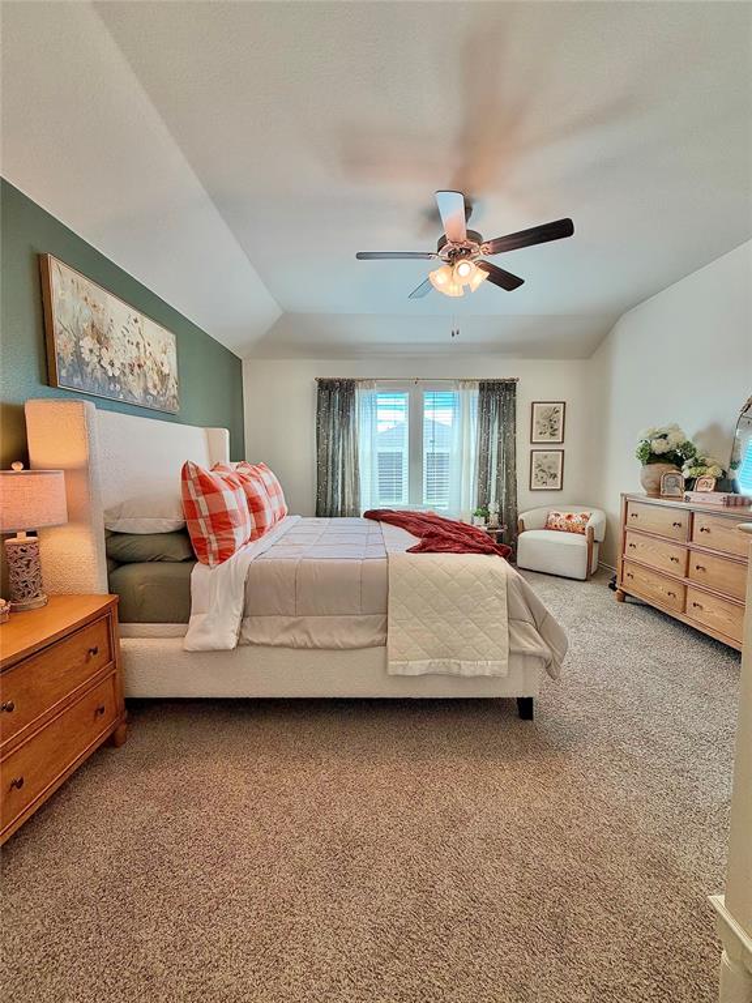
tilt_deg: -4.7
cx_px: 376
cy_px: 502
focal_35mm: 14
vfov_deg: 102.1
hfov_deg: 85.7
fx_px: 406
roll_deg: -1.6
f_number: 2.2
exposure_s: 1/120
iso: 125
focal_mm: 2.22
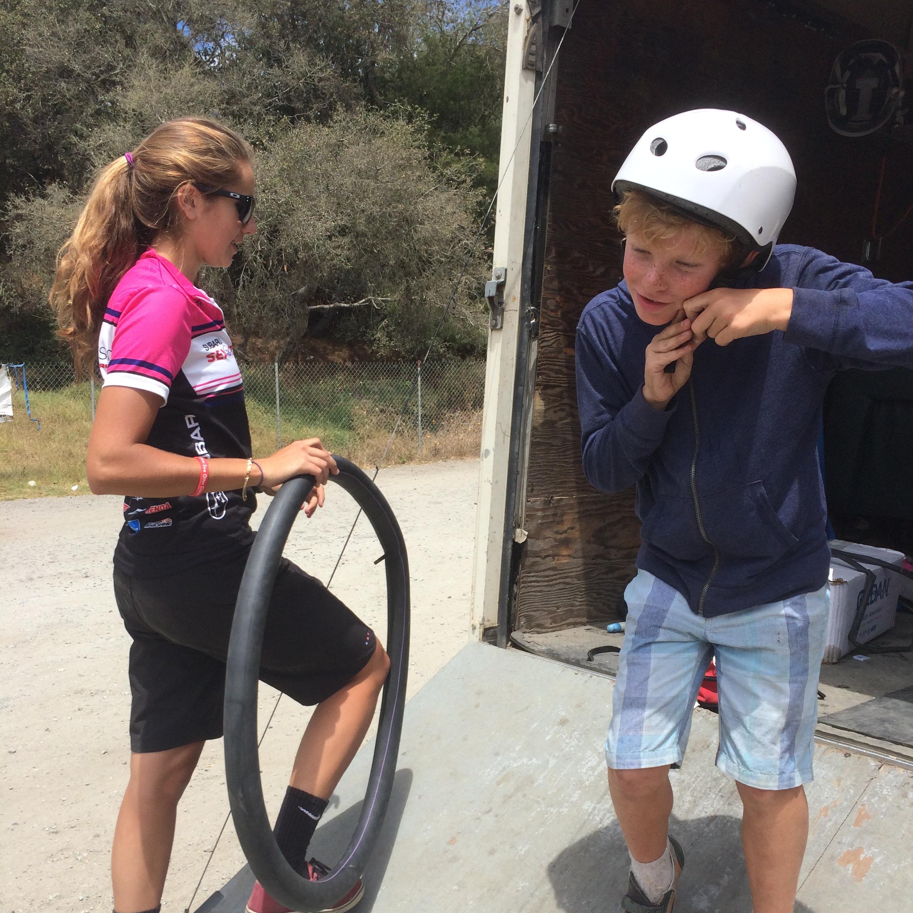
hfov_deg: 46.0
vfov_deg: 45.9
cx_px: 460
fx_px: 1074
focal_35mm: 36
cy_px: 515
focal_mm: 4.12
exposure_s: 1/2564
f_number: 2.2
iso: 40
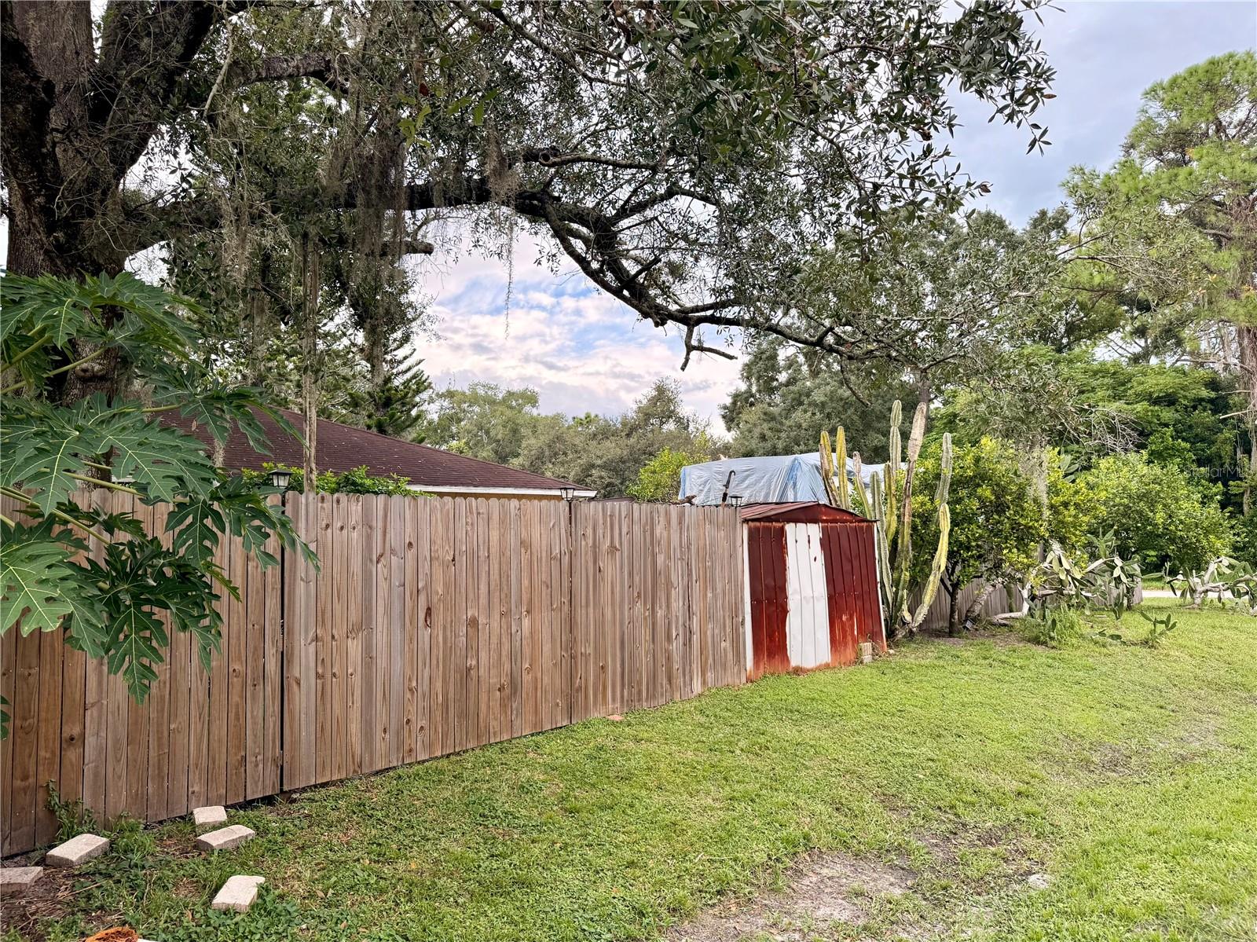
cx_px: 628
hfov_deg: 71.6
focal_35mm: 24
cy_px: 471
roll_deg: +1.2
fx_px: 871
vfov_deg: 56.8
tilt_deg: +6.7
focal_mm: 6.76
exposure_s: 1/1271
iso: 100
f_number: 1.78
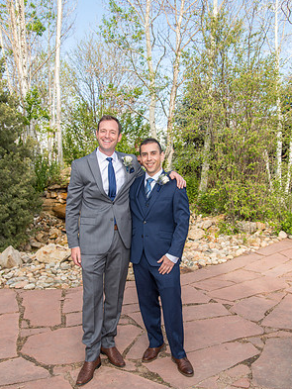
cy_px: 219
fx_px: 371
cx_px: 146
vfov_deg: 55.2
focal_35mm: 33
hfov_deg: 43.0
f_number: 5
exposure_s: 1/250
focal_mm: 30
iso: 100
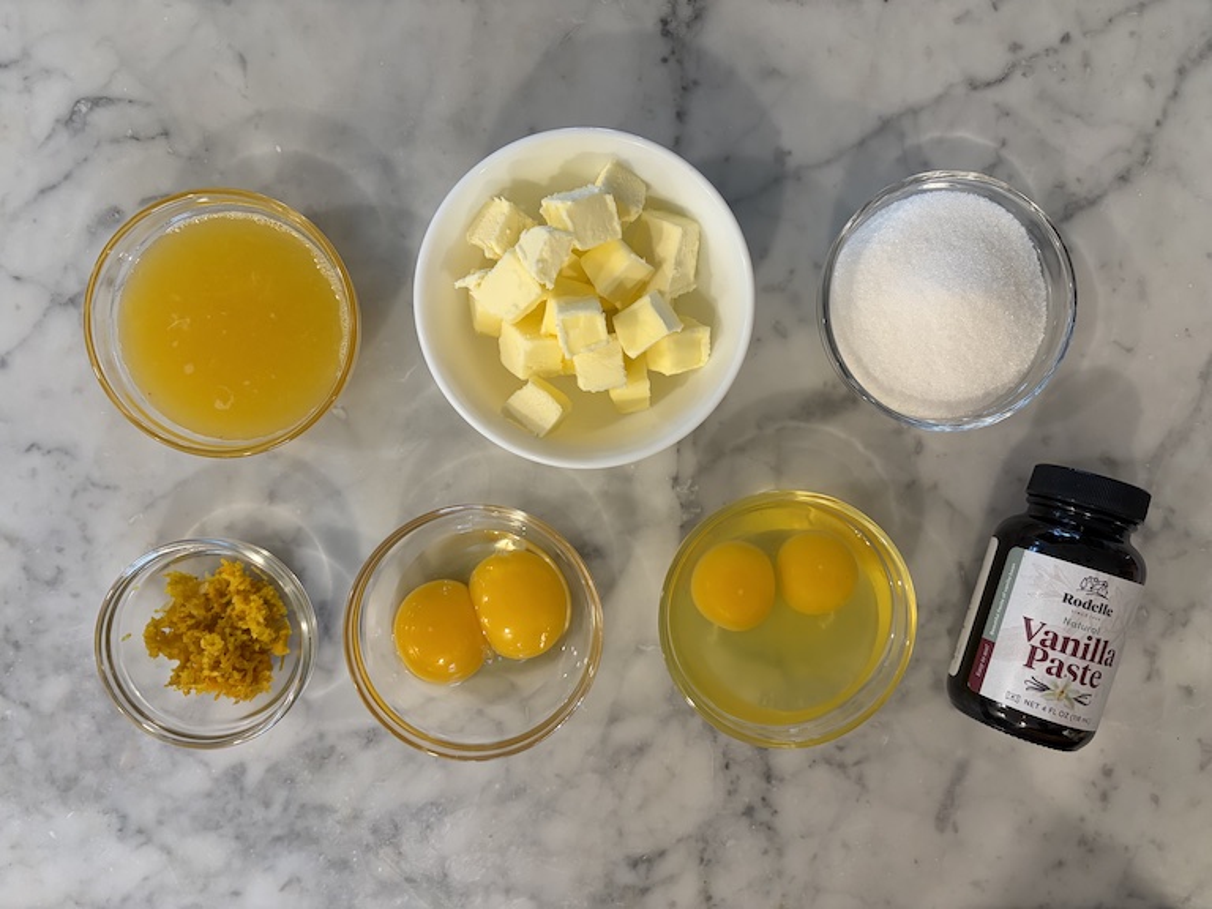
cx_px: 606
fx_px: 910
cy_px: 454
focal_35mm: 26
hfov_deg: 67.3
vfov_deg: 53.1
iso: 160
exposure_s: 1/60
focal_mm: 5.96
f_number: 1.6
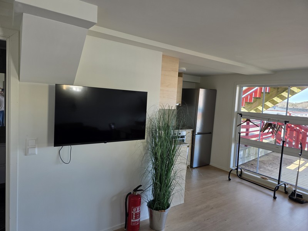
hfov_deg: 73.9
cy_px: 116
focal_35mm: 23
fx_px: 205
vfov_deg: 58.9
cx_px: 154
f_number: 1.7
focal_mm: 6.3
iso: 125
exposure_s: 1/180
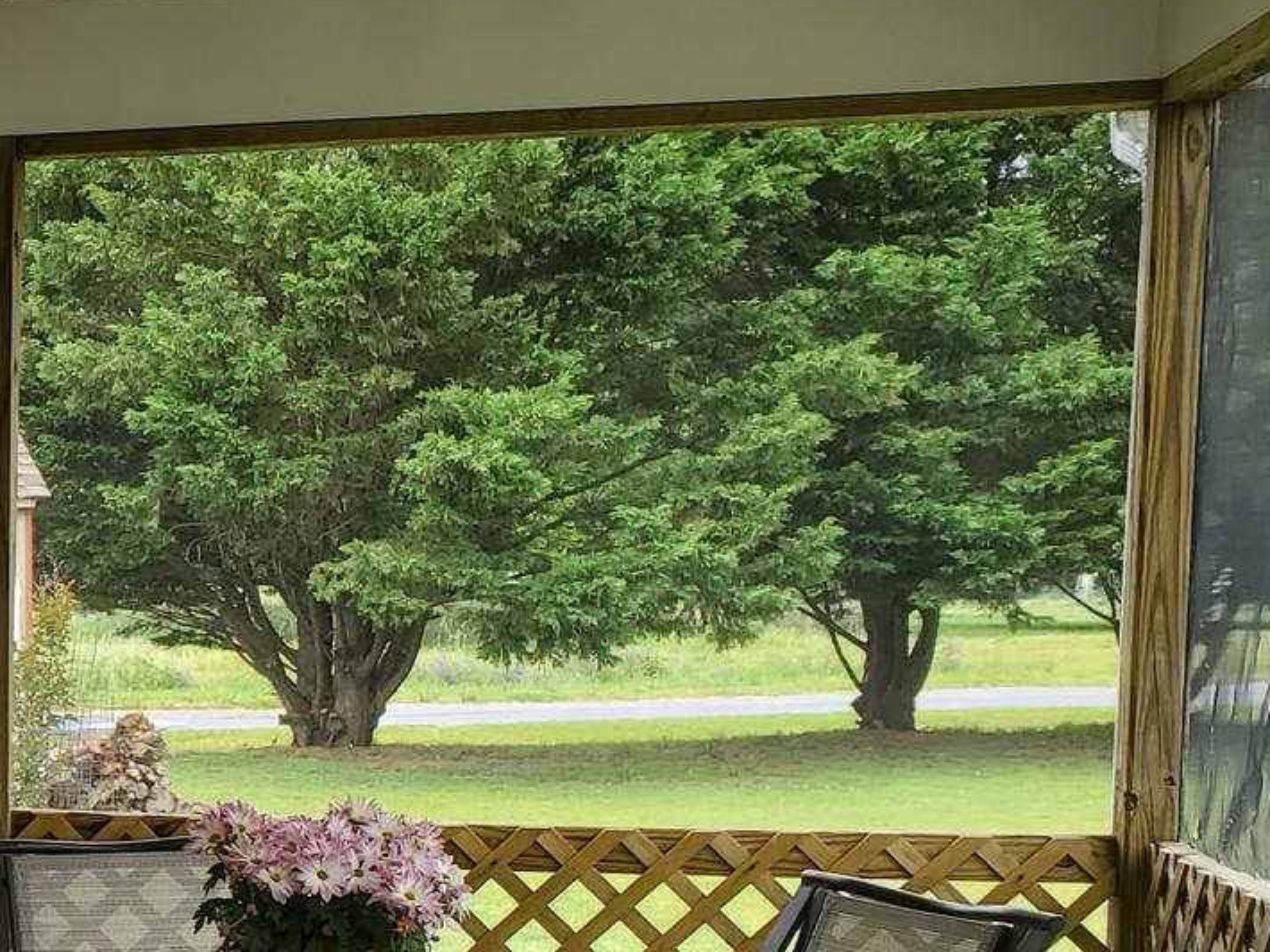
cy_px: 866
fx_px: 2751
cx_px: -288
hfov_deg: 23.6
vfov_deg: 19.3
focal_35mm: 75
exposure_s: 1/238
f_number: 2.4
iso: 50
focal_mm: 4.3
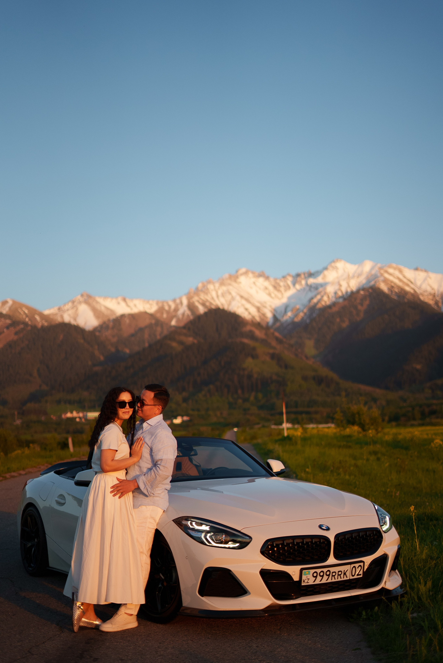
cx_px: 222
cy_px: 332
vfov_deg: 39.6
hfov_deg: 27.0
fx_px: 922
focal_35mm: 50
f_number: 1.8
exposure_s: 1/3200
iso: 500
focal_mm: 50
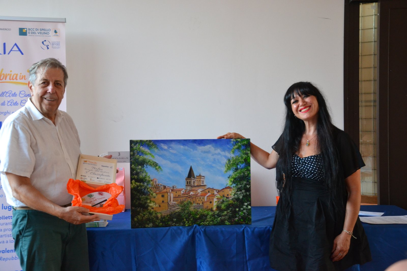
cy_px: 136
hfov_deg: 38.9
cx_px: 204
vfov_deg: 26.5
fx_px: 577
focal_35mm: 51
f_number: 4.2
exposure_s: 1/60
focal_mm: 34
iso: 1600
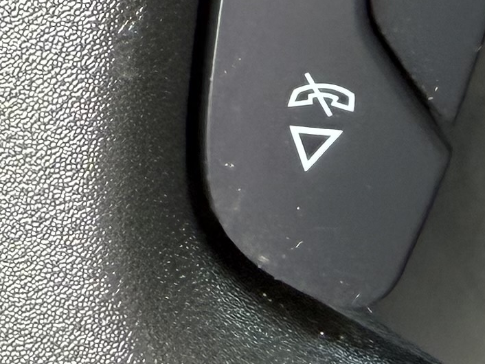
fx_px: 1920
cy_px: -201
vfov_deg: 10.4
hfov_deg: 14.4
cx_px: 175
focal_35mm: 137
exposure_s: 1/121
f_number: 2.2
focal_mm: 2.22
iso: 125
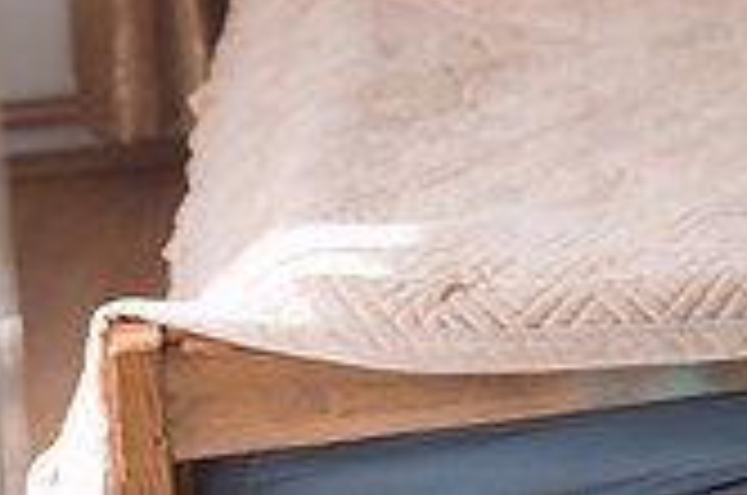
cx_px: 1303
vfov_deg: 8.3
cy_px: -462
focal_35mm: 157
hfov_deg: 12.1
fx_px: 3251
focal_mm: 35
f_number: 2.8
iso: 400
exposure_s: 1/200
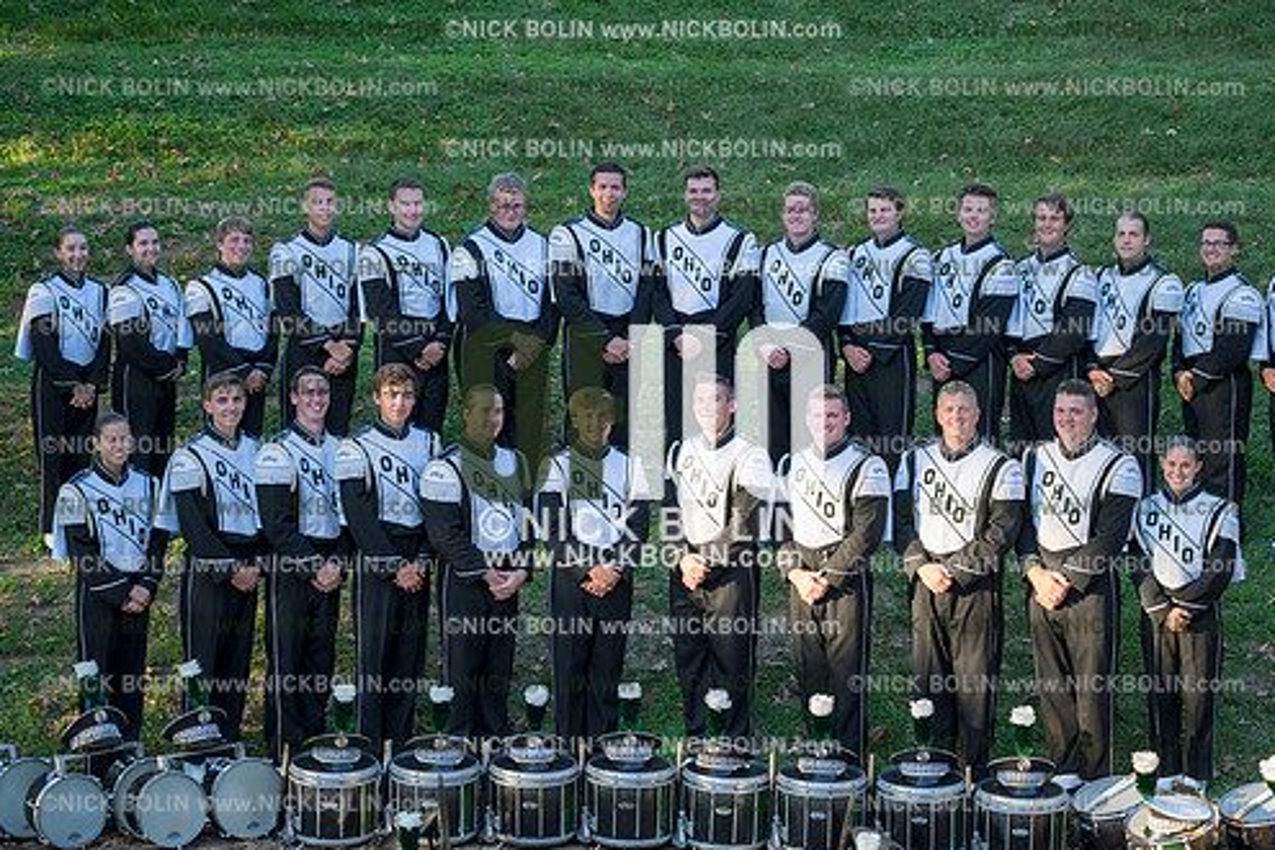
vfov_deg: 16.7
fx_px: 2904
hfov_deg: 24.8
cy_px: 447
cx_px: 641
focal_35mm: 82
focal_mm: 70
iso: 125
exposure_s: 1/160
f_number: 4
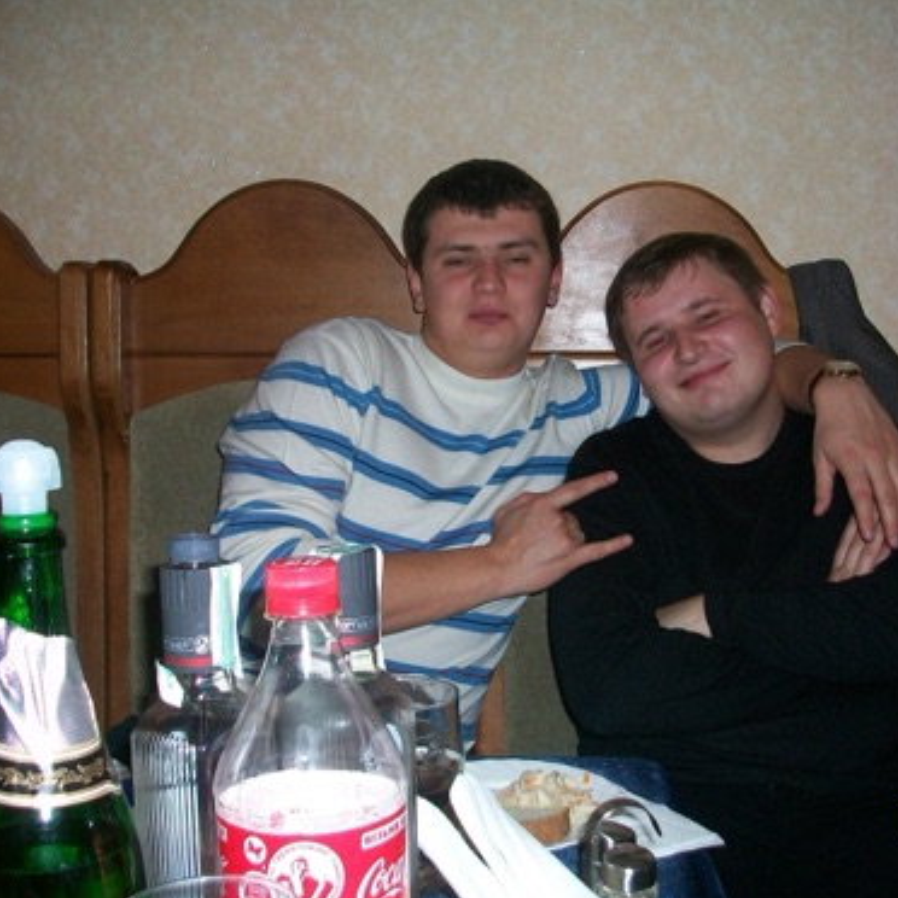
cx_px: 536
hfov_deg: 39.9
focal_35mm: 42
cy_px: 449
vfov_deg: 40.0
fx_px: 1233
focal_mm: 5.7
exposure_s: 1/60
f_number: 2.8
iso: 120
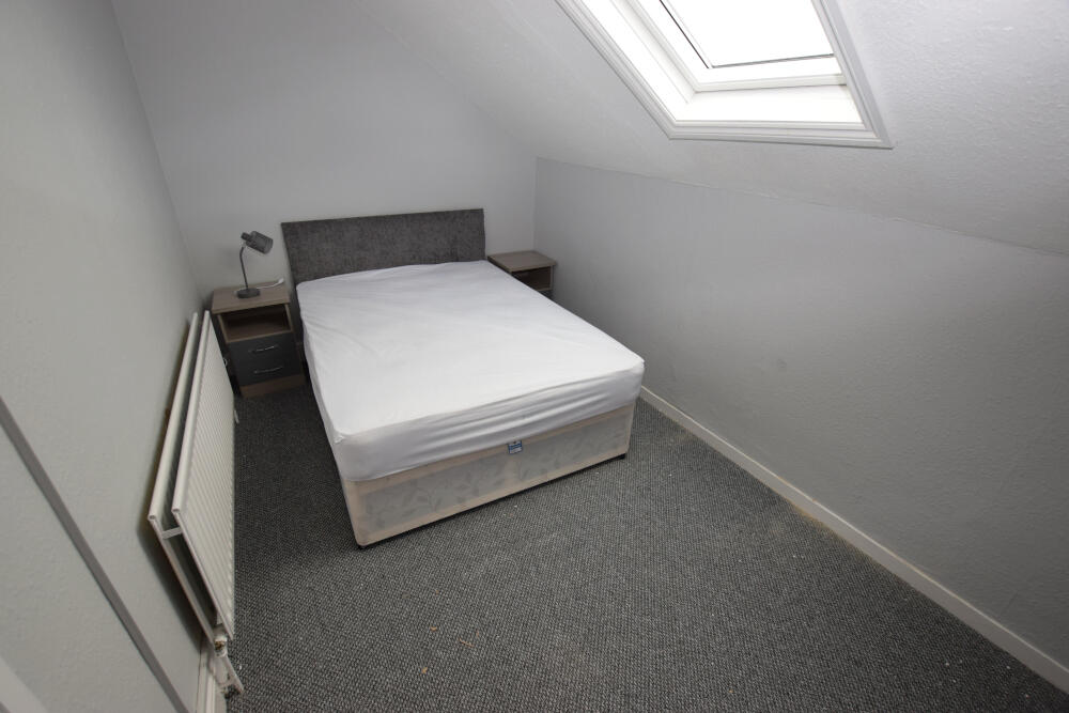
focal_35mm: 15
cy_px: 356
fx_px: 445
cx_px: 534
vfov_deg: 77.3
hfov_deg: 100.4
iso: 450
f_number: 5.6
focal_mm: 10
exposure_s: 1/125
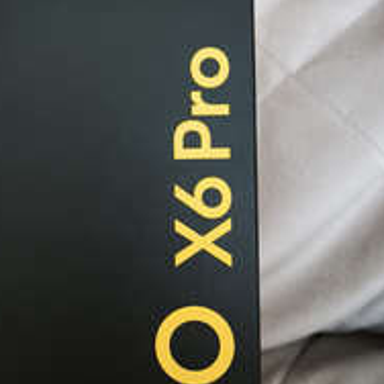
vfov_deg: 31.6
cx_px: 107
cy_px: 196
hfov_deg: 31.2
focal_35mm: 54
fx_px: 678
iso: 640
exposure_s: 1/33.3
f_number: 1.7
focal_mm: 5.35
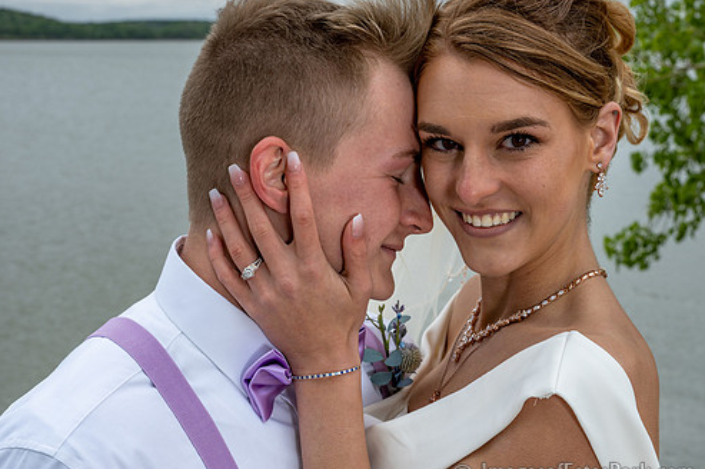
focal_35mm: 53
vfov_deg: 25.5
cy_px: 215
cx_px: 376
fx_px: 1037
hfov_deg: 37.5
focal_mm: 45
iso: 100
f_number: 8
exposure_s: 1/250
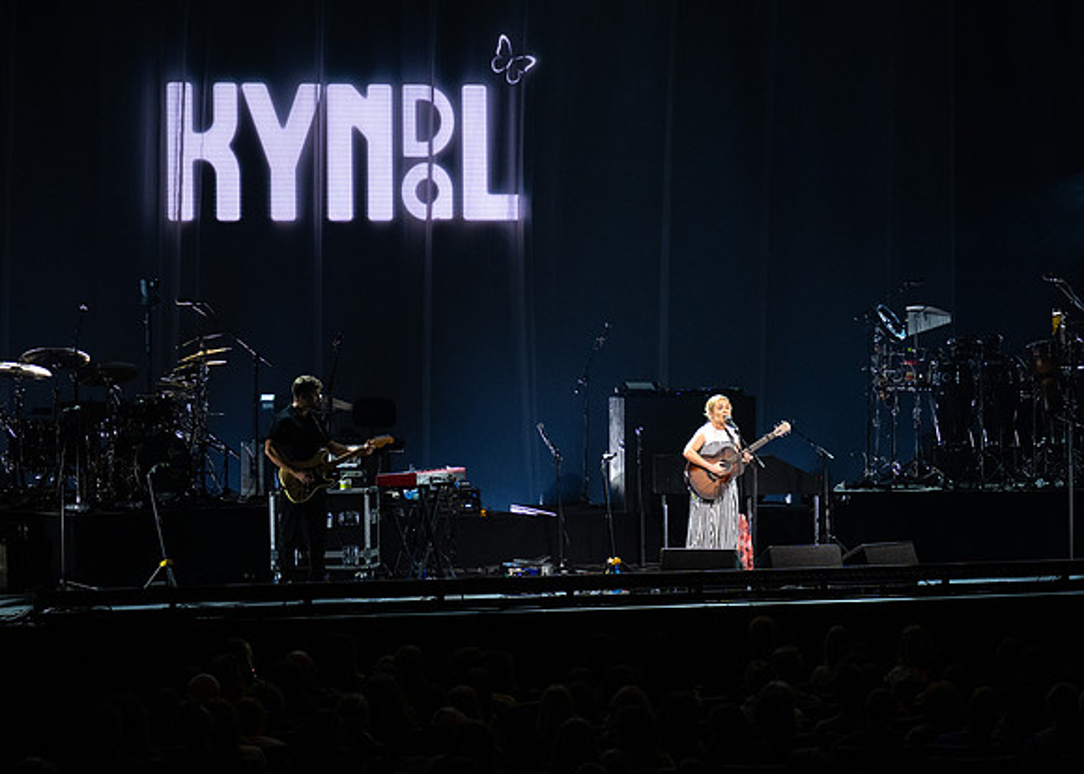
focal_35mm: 154
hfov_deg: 13.1
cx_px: 528
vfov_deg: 9.4
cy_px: 450
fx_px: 4729
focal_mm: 120
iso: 2500
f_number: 2.8
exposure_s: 1/400
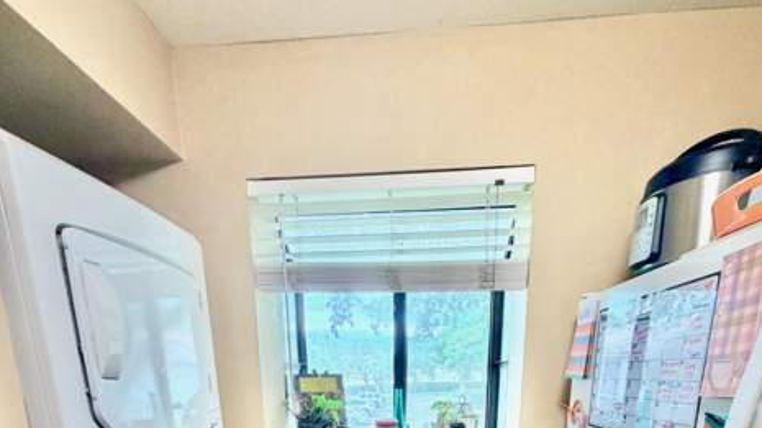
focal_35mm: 21
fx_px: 424
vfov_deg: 42.1
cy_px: 472
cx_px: 390
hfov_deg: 83.9
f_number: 2.2
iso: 160
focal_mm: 2.22
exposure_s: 1/60
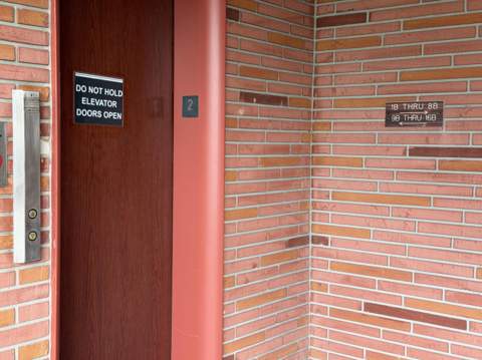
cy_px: 180
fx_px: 668
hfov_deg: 39.7
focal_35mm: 48
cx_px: 241
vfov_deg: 30.2
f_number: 1.78
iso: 50
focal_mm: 6.76
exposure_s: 1/121
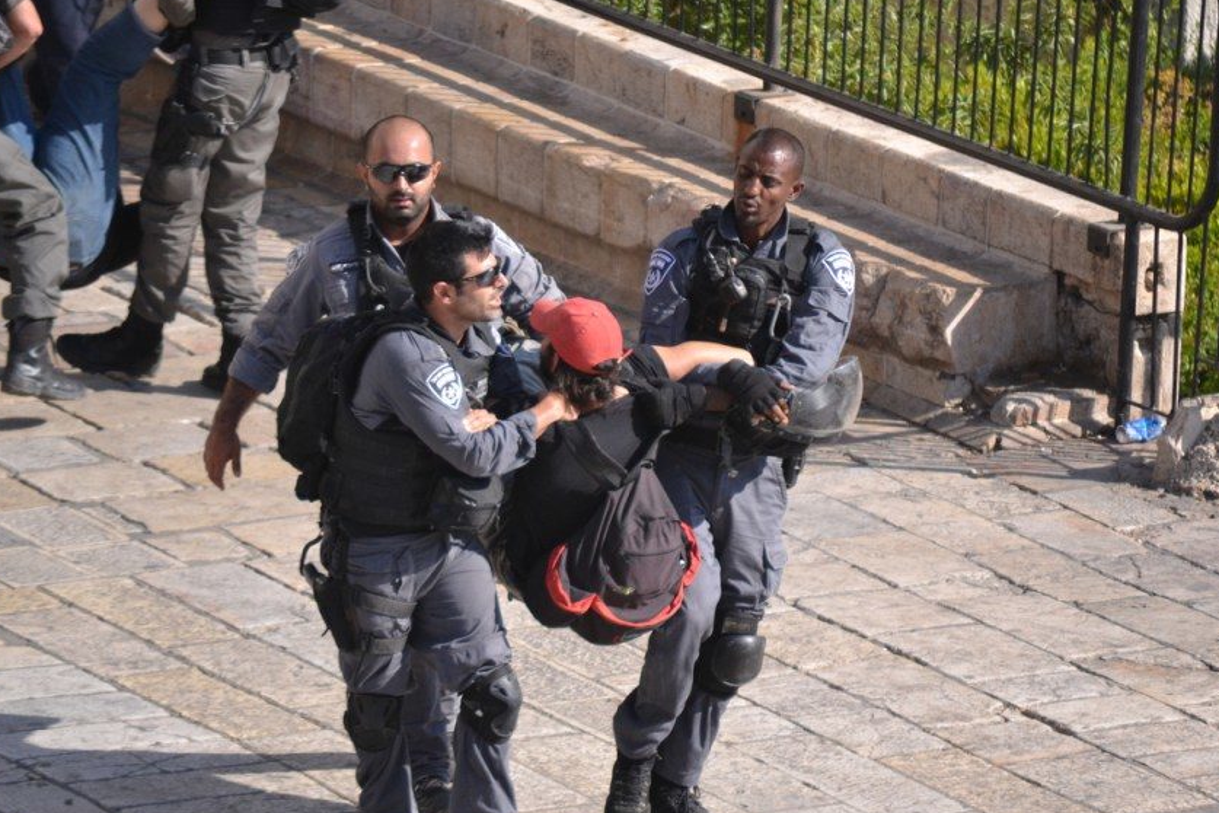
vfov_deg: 4.0
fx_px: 11647
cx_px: 658
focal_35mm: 344
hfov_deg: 6.0
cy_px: 386
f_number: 5.6
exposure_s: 1/1600
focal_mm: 200
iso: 800
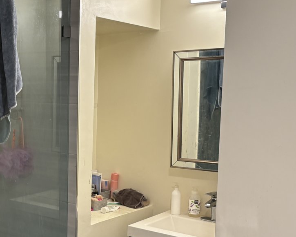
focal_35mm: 56
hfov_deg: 32.9
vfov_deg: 27.1
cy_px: 145
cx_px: 72
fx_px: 491
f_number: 1.6
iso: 100
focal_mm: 5.96
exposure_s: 1/60
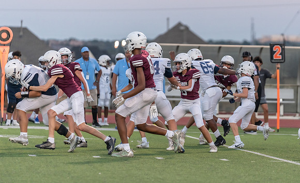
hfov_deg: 7.5
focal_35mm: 280
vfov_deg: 4.6
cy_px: 85
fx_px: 2276
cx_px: 197
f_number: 2.8
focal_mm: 200
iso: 1250
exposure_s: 1/1250
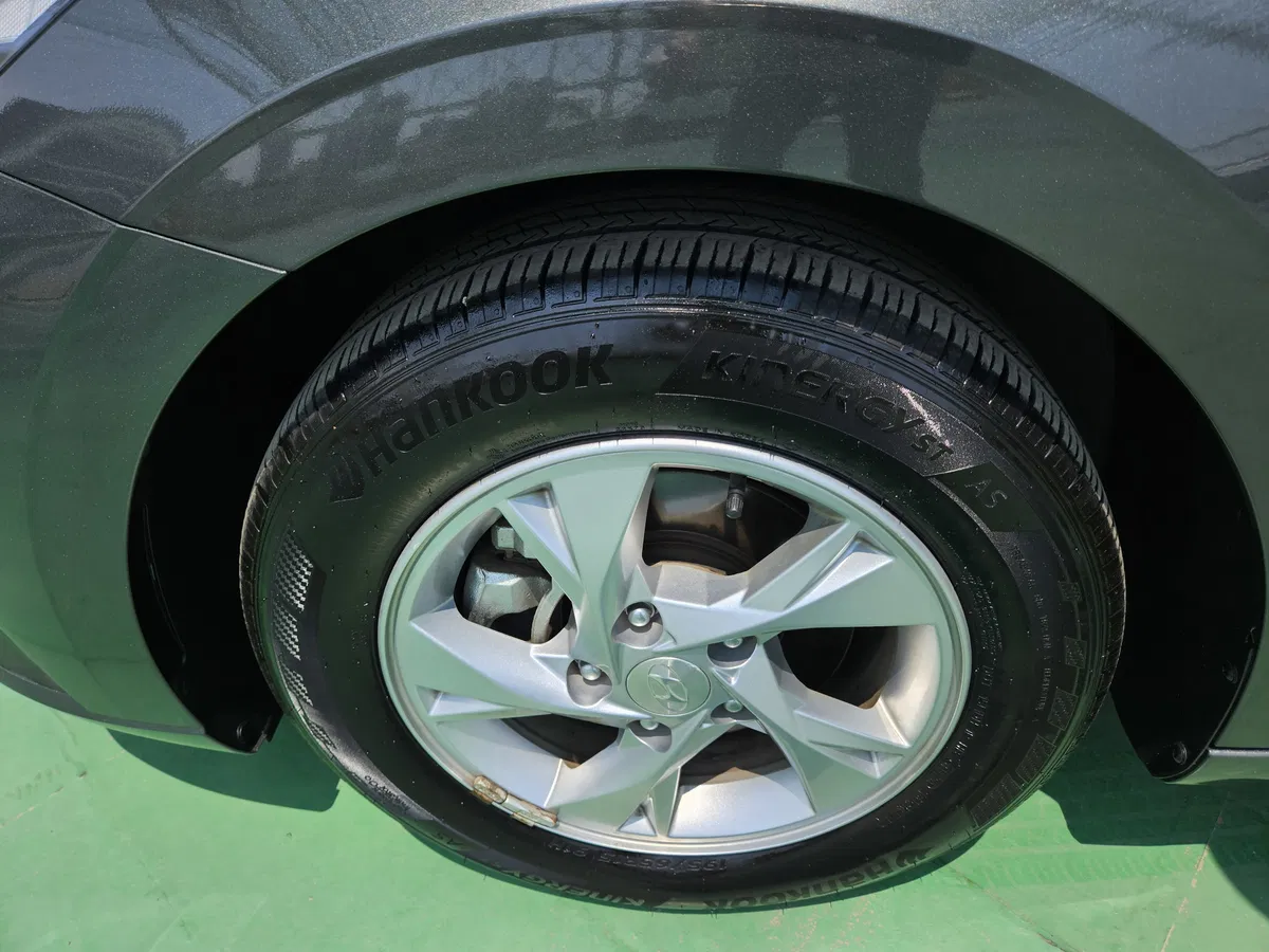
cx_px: 634
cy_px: 476
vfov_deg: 58.9
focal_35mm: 23
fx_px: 843
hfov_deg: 73.9
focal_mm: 5.4
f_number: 1.8
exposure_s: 1/1533
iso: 32
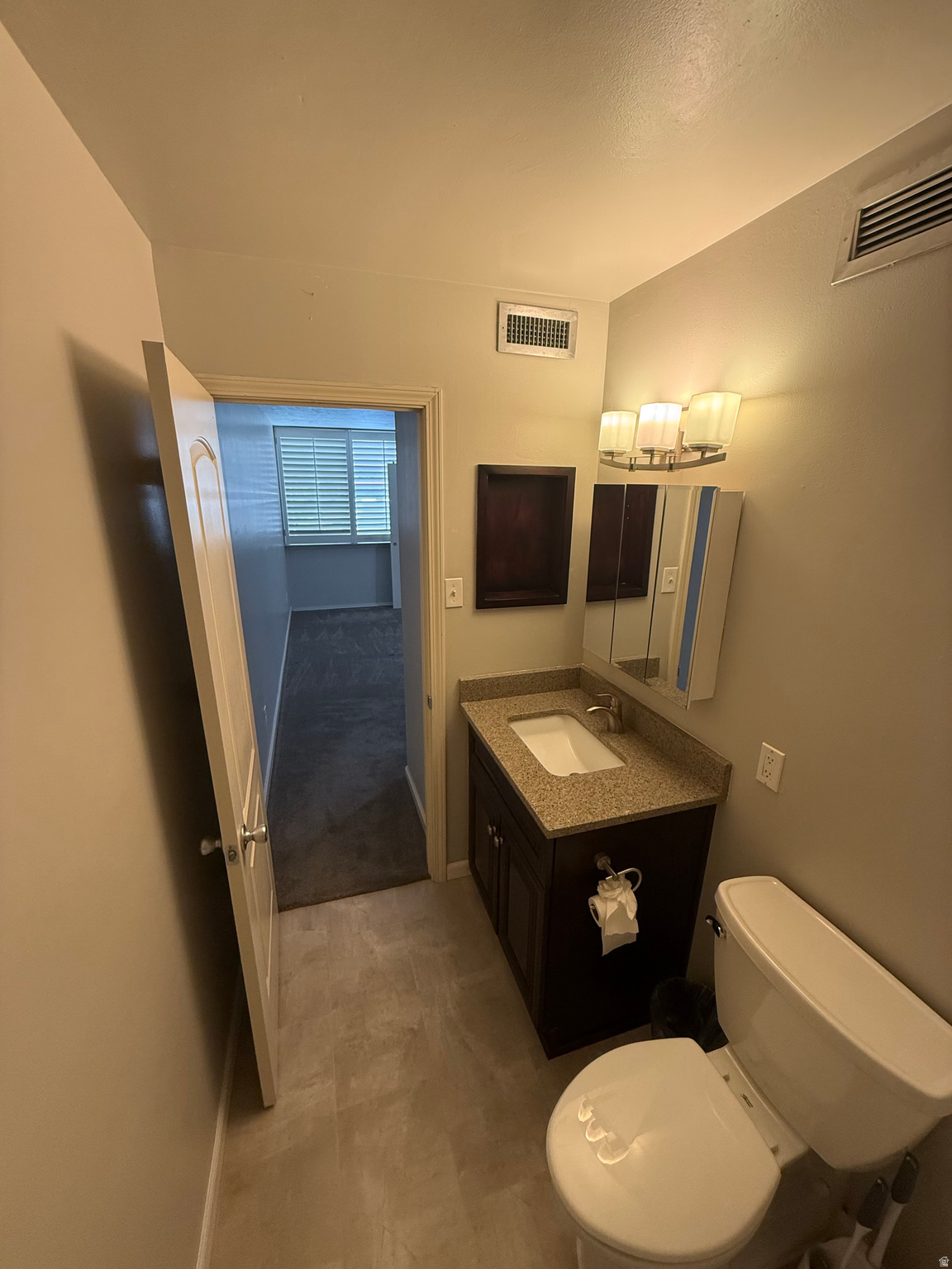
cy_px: 634
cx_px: 476
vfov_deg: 102.1
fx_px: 513
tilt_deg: -16.5
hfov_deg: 85.7
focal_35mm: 14
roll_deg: -1.0
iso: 250
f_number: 2.2
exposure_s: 1/120
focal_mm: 2.22
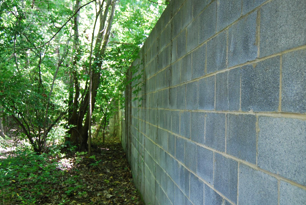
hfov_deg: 42.6
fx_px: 391
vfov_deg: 29.3
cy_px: 111
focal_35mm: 46
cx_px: 172
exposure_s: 1/50
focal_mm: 24
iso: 400
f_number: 4
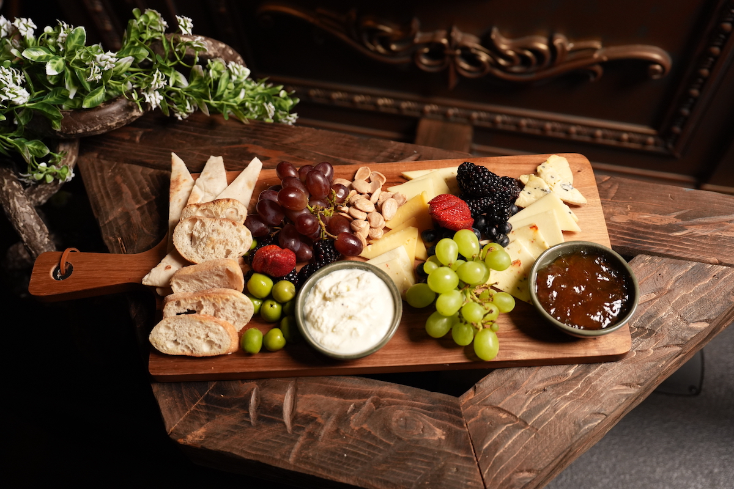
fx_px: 693
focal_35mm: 34
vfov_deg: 38.9
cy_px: 244
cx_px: 367
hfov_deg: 55.8
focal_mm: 34
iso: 1600
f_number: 2.8
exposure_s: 1/160
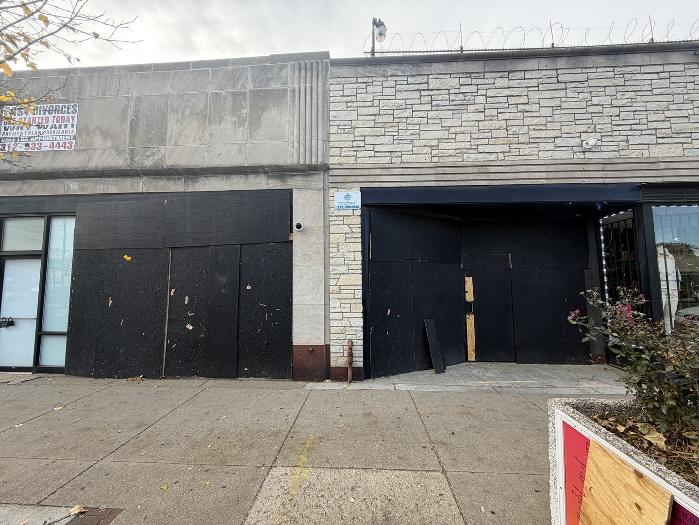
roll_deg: +0.5
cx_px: 350
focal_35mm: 14
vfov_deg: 85.7
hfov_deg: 102.1
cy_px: 262
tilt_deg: +4.6
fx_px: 283
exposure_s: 1/266
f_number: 2.2
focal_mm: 2.22
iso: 50
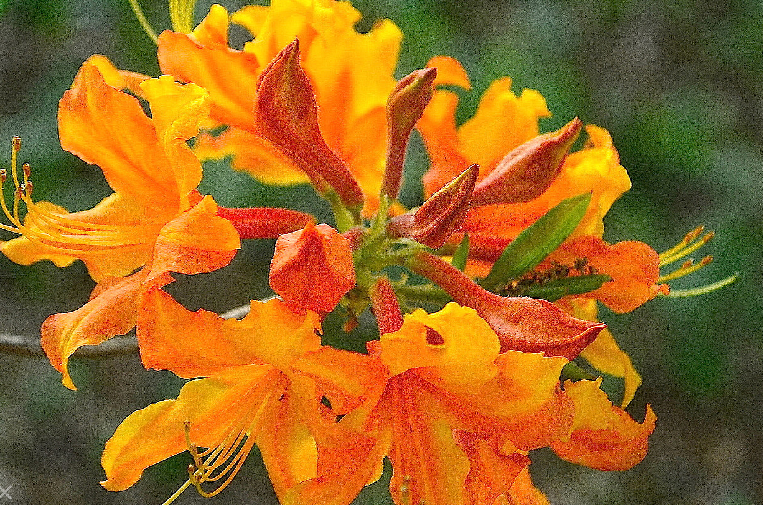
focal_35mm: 108
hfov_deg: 19.0
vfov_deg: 12.7
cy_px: 252
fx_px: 2277
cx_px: 355
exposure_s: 1/125
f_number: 5.6
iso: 320
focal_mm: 55
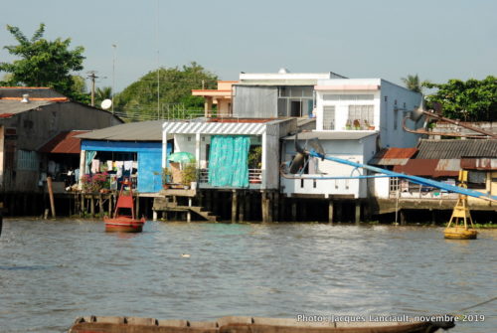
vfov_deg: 13.1
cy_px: 166
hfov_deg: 19.4
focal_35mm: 105
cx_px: 248
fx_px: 1452
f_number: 8
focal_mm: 70
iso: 500
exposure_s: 1/1000
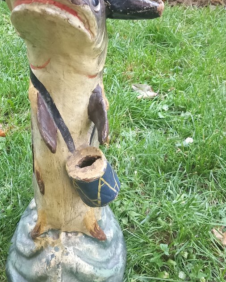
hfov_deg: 30.0
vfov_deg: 36.8
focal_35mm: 50
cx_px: 72
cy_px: 88
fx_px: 418
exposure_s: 1/50
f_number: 1.8
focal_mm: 4
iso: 160
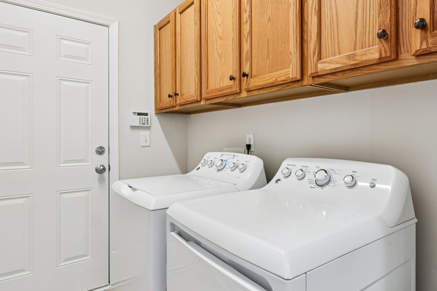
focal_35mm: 23
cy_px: 136
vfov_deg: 55.7
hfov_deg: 76.3
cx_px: 253
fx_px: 275
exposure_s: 1.3
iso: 100
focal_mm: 16.5
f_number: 14
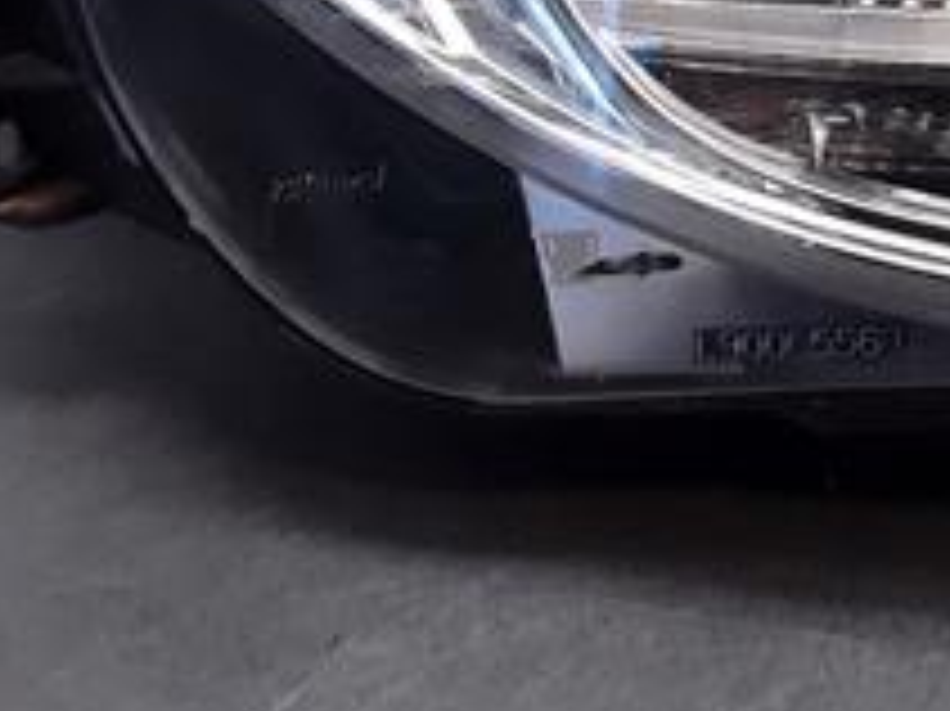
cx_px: 1036
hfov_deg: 21.8
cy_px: -266
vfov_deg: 16.2
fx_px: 2331
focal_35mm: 85
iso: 100
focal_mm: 2.91
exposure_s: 1/229
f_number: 1.9
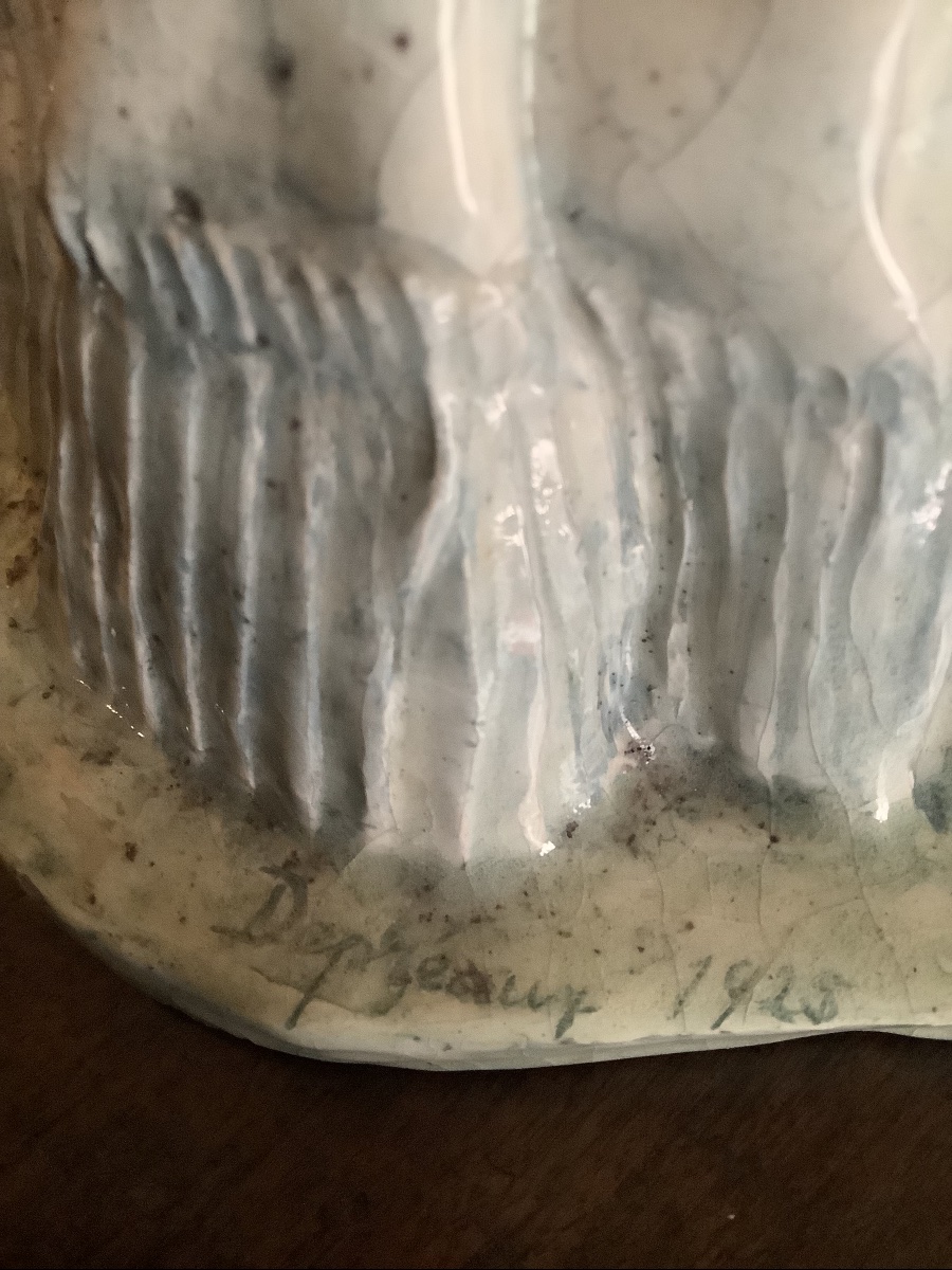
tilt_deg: -61.9
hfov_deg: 45.4
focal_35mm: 31
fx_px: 1137
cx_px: 476
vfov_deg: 58.4
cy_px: 635
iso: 500
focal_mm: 3.3
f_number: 2.4
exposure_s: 1/25
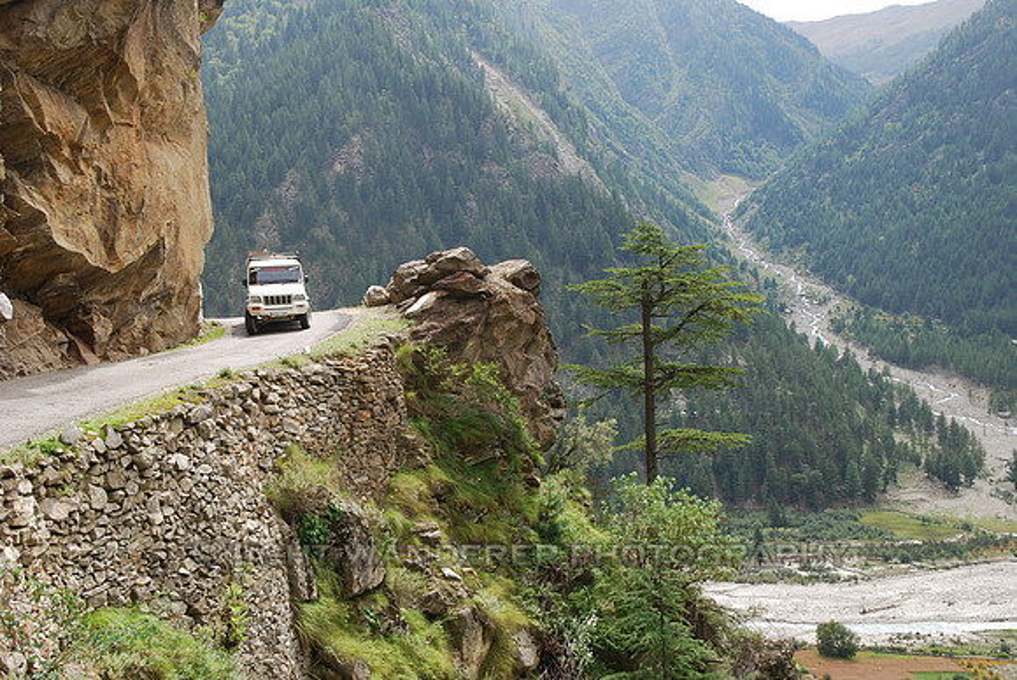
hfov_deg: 49.5
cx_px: 508
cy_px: 340
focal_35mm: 39
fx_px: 1103
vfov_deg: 34.3
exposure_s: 1/100
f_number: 9
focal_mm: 26
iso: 200
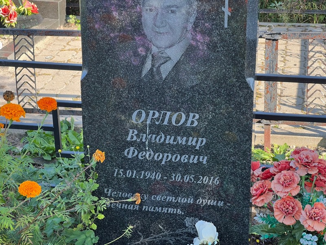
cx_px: 163
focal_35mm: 77
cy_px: 122
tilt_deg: -25.4
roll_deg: +0.4
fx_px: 725
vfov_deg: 19.1
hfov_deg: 25.3
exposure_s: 1/99
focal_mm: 9
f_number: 2.8
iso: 32
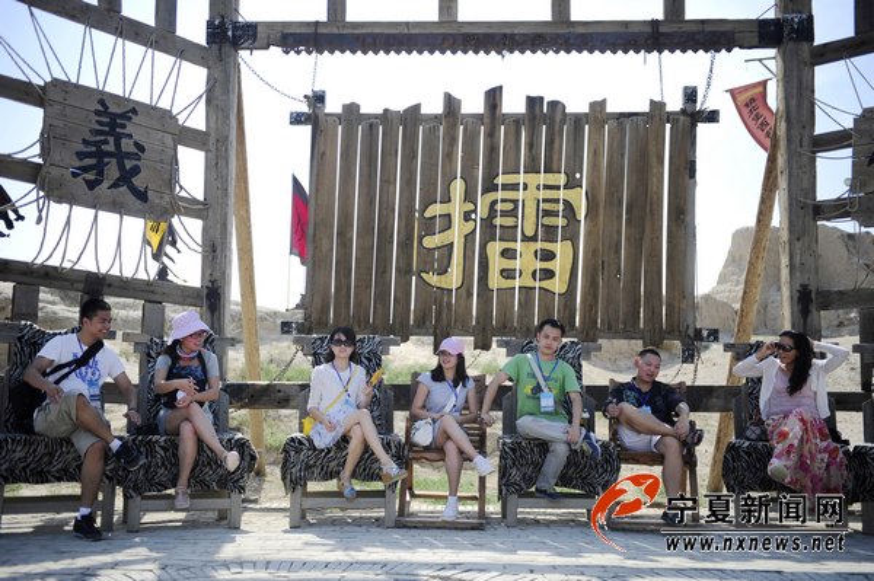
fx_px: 922
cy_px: 290
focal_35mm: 38
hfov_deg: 50.7
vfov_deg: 35.0
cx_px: 437
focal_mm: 38
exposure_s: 1/2000
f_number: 2.8
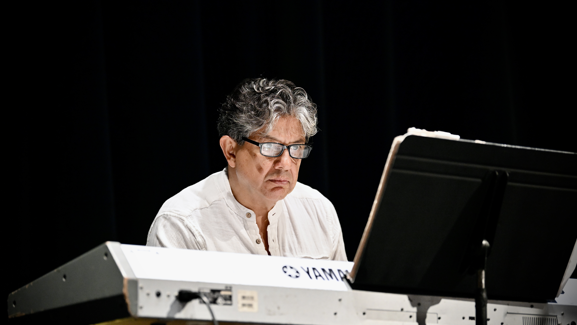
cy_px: 176
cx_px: 289
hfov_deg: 13.2
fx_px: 2494
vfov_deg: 7.4
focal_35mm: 163
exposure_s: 1/160
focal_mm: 155
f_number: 2.8
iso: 4000
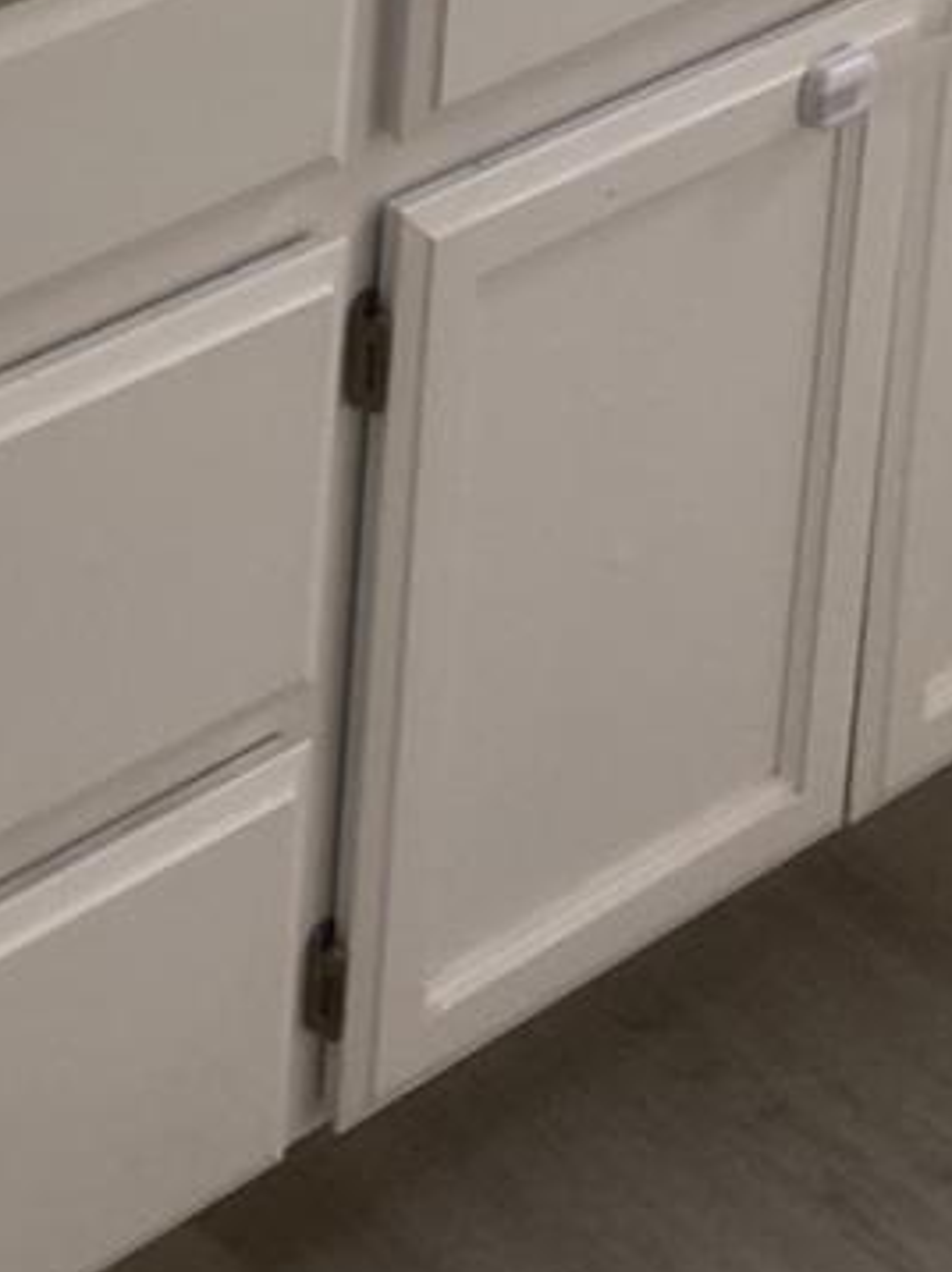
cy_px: -1244
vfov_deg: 14.9
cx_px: -794
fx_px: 4002
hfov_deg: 12.3
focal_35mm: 109
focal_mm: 4.25
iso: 40
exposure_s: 1/122
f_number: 1.8
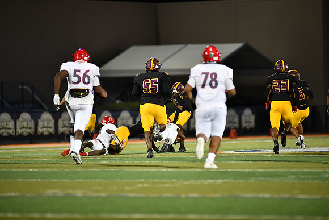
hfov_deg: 6.9
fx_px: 2742
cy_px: 110
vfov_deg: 4.6
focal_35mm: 300
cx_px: 164
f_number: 2.8
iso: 3200
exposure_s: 1/1000
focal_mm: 300
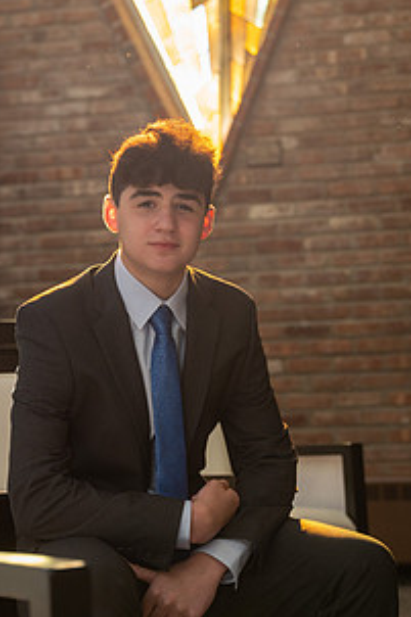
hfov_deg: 16.6
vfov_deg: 24.7
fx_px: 1406
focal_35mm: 82
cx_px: 224
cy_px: 247
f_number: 3.5
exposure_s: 1/250
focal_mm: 55
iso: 1000
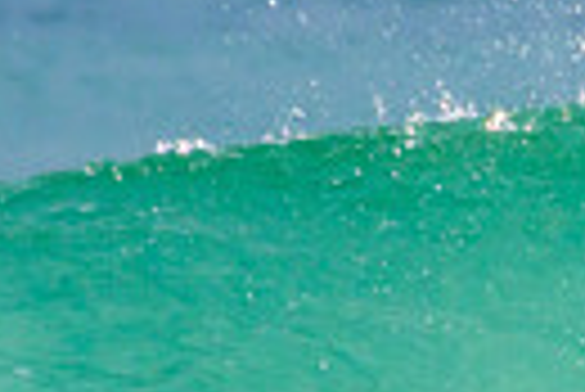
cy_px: 340
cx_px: 1210
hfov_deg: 0.5
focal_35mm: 4455
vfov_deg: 0.3
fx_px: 72474
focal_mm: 1000
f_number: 11
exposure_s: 1/2000
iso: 1400
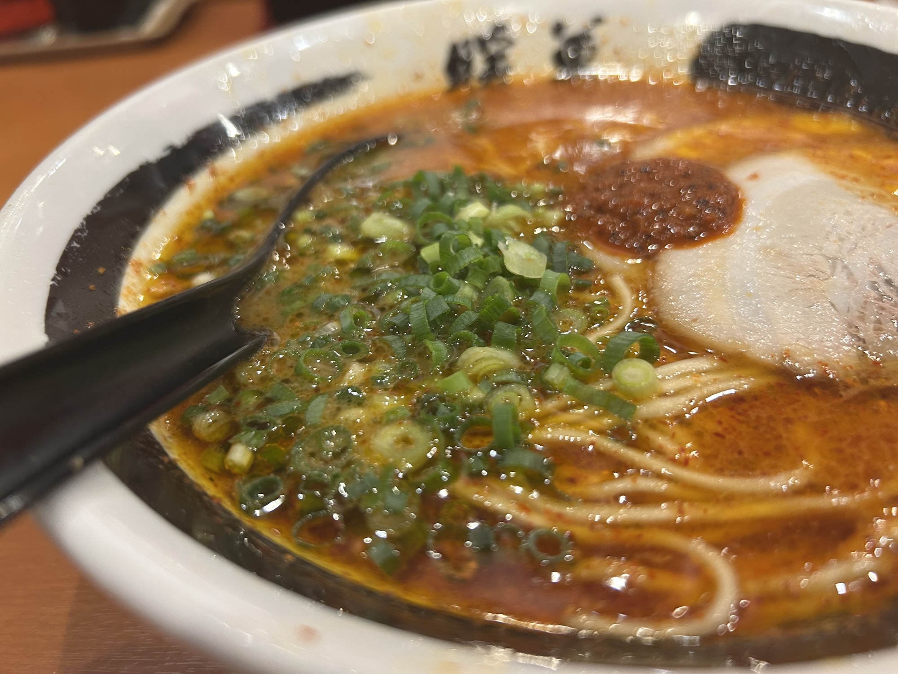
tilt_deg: -38.5
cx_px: 449
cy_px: 337
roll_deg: +5.6
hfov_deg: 67.3
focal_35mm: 26
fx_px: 674
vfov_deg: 53.1
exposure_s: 1/60
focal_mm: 5.7
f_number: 1.5
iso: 125
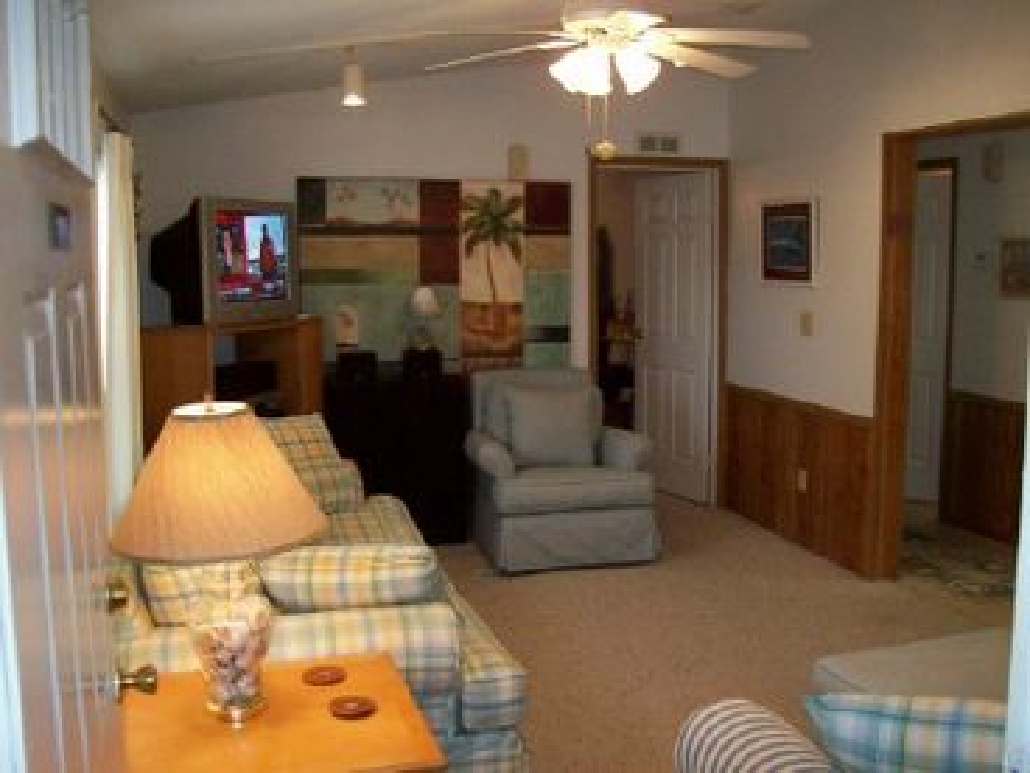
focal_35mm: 36
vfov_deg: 39.7
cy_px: 386
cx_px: 515
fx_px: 1071
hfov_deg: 51.4
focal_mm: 6
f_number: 2.7
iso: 200
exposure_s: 1/64
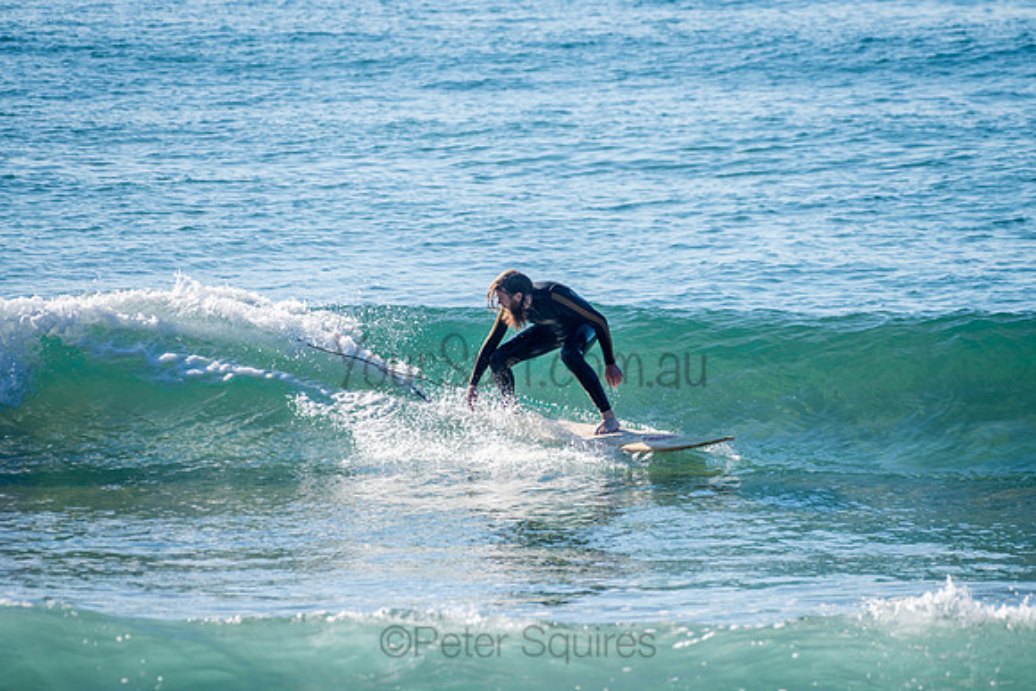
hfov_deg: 3.4
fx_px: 17228
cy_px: 338
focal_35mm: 599
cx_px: 530
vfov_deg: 2.3
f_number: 6.3
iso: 31
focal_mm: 500
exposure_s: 1/250
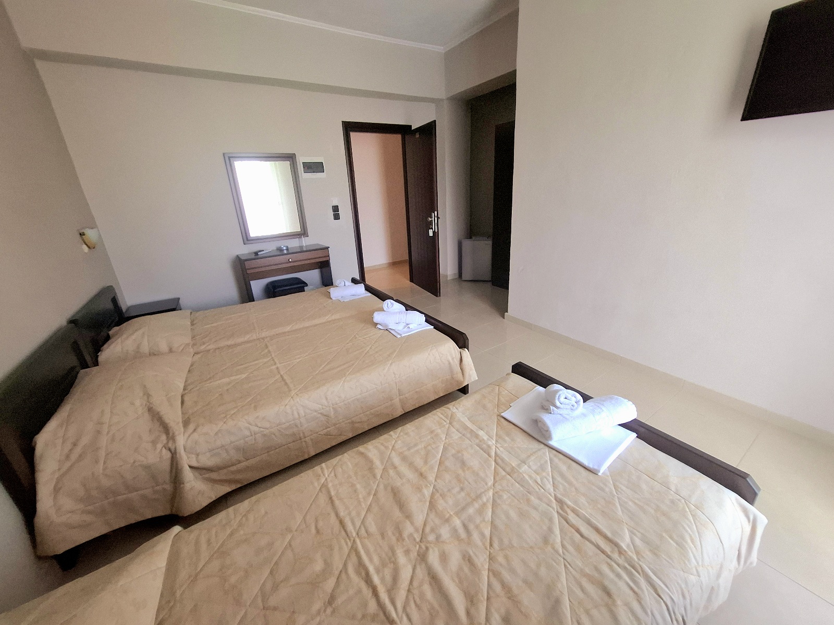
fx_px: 313
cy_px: 312
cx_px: 417
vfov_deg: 89.9
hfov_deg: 106.2
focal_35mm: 13
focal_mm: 1.74
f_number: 2.2
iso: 200
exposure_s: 1/25
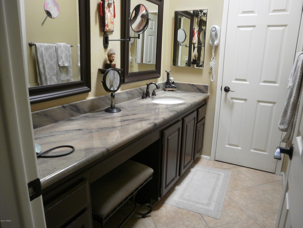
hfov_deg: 67.3
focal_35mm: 26
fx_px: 228
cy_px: 114
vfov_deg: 53.1
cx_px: 152
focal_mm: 4.65
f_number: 2.6
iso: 125
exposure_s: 1/25
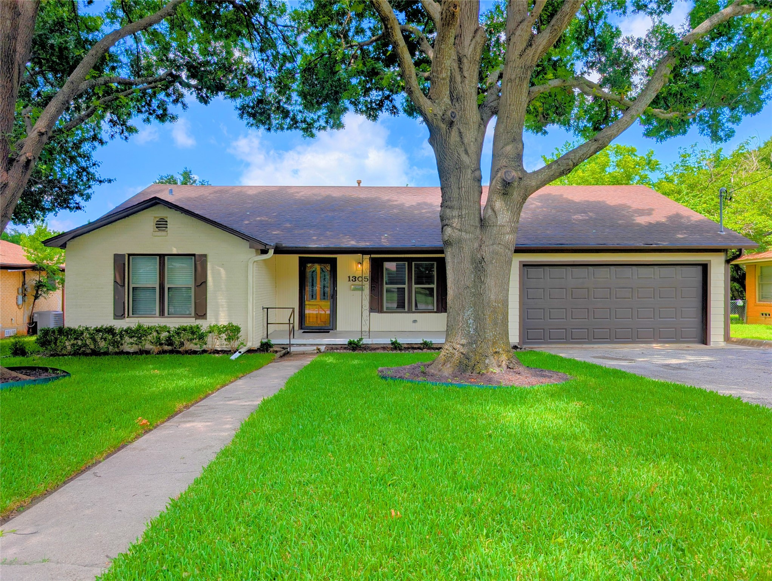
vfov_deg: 56.9
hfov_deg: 71.5
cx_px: 386
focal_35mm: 24
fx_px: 536
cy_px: 290
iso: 21
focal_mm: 6.9
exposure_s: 1/907
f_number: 1.68
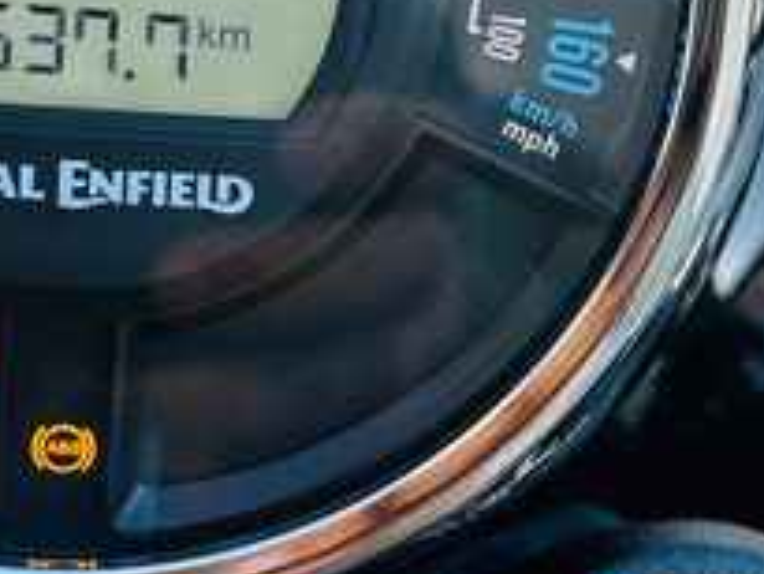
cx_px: 417
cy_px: 157
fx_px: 1215
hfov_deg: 34.9
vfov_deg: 26.3
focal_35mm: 55
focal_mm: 6.86
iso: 64
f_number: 1.78
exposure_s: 1/221
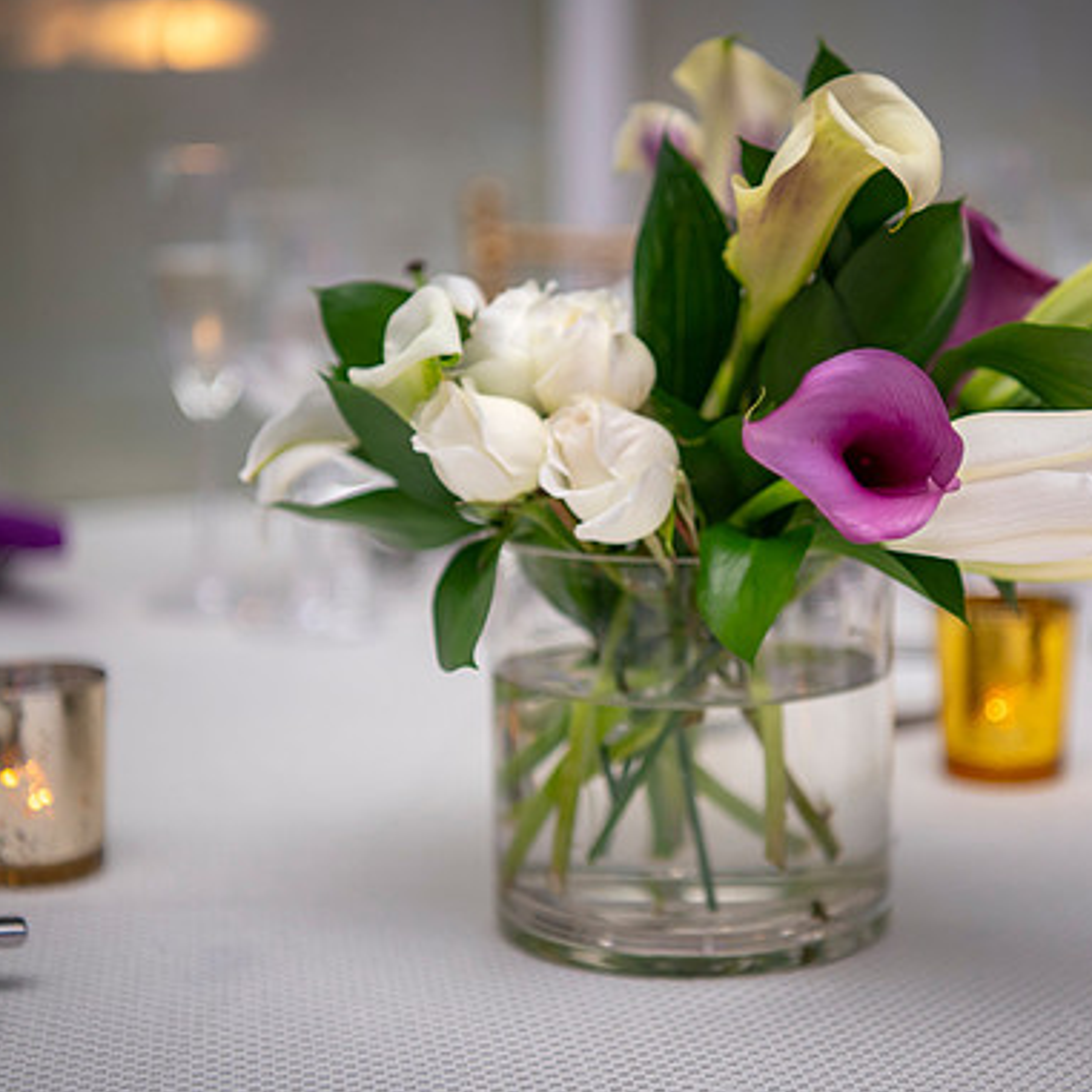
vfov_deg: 23.1
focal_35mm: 75
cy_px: 543
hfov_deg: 23.0
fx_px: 2677
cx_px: 688
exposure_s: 1/400
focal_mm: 56
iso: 800
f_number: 2.8
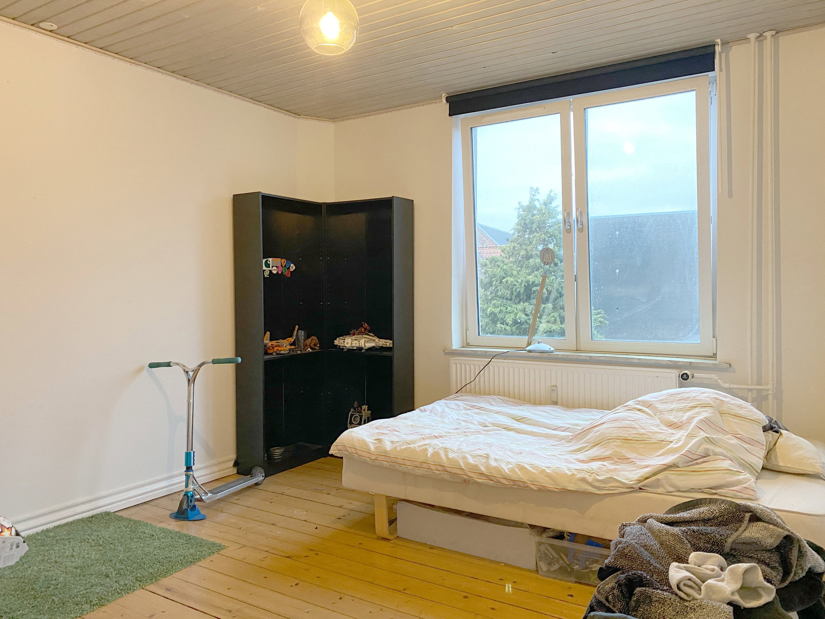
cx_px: 412
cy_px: 310
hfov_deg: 67.3
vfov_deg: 53.1
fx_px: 620
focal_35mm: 26
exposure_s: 1/33
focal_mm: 4.25
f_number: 1.8
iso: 500
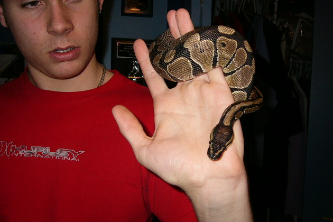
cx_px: 167
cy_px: 117
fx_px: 342
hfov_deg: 51.9
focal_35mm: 37
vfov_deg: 35.9
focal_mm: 5.8
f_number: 2.8
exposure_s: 1/60
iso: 100
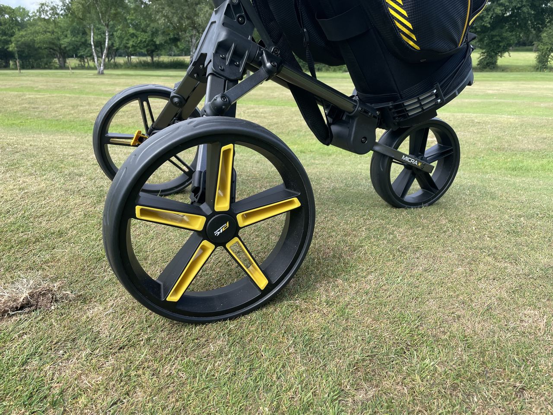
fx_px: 415
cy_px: 208
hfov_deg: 67.3
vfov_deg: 53.1
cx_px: 276
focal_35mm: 26
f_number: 1.6
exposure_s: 1/888
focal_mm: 4.2
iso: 32
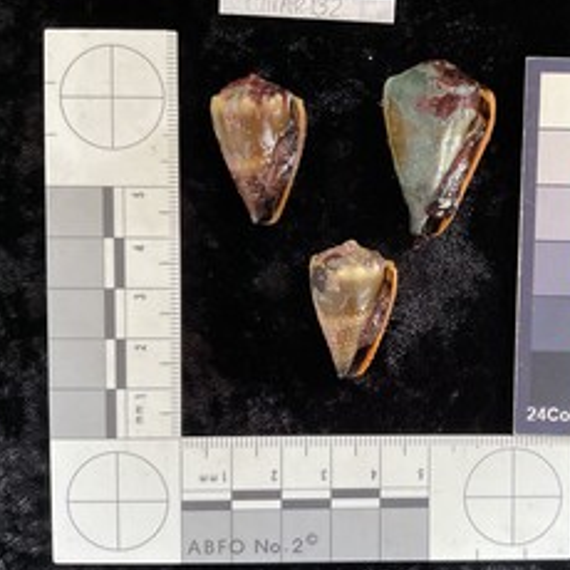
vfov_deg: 42.8
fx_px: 727
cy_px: 286
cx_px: 394
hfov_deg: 42.1
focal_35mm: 39
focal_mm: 3
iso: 160
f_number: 1.8
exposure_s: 1/60
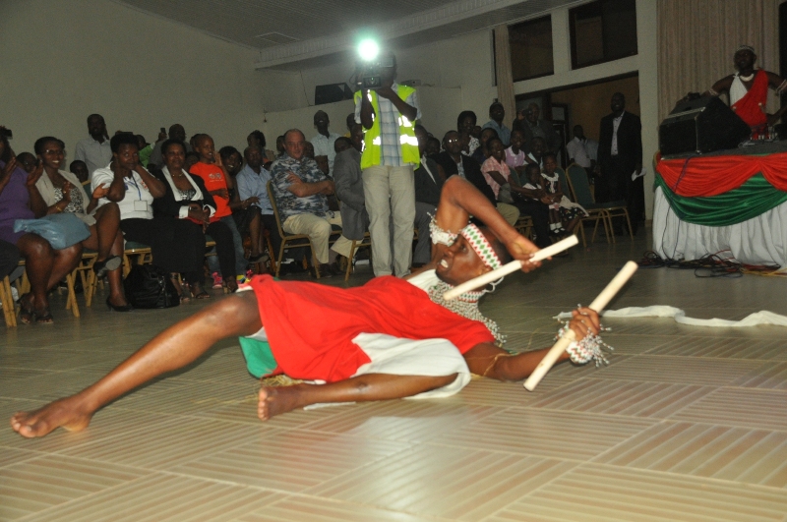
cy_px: 261
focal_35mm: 42
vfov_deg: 31.8
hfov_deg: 46.5
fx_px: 917
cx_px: 394
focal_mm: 28
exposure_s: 1/200
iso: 1000
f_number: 5
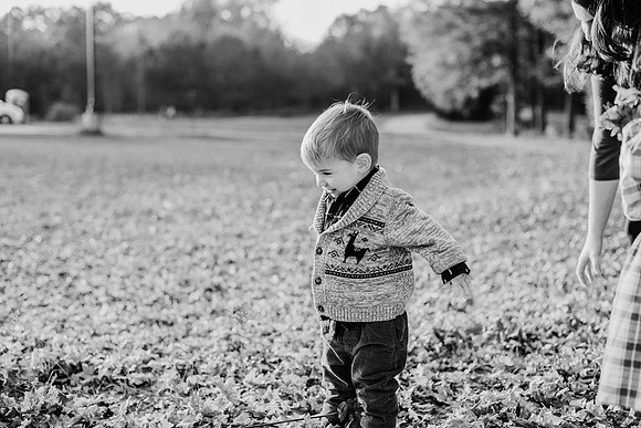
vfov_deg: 27.0
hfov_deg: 39.6
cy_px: 214
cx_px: 320
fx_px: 890
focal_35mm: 50
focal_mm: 50
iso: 500
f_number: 2.8
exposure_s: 1/1000
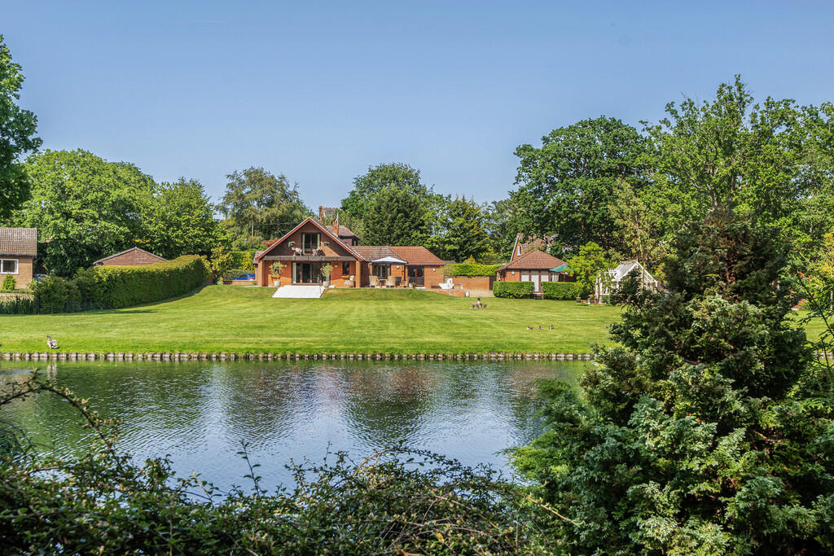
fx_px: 834
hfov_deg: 53.1
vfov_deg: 36.9
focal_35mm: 36
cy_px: 278
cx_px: 417
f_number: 8
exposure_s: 1/320
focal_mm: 24
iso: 400
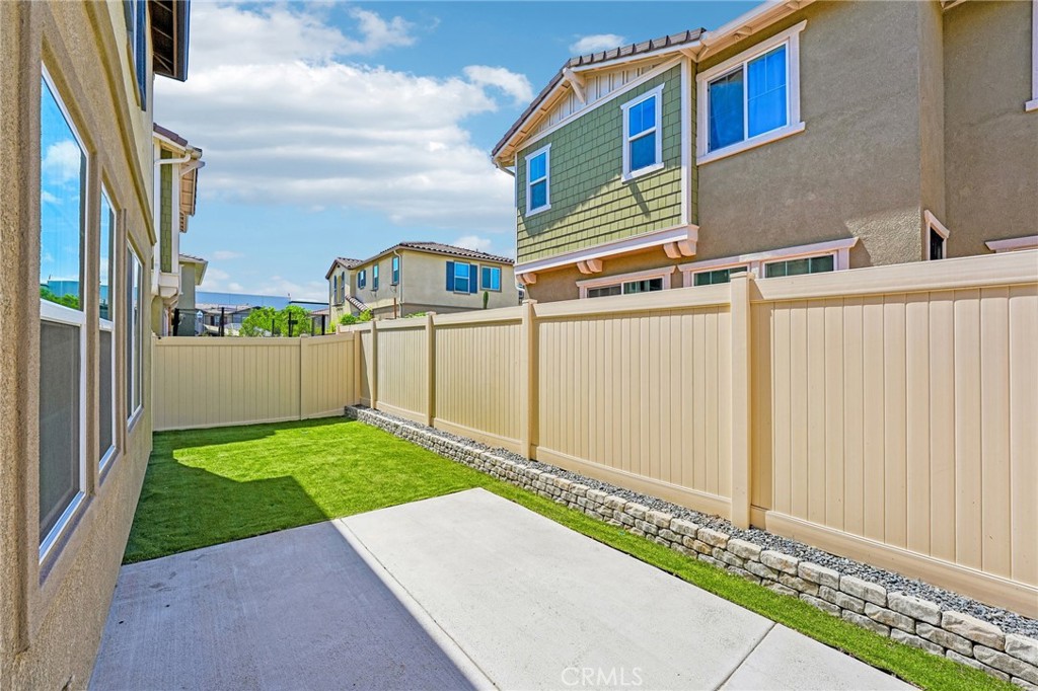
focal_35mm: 14
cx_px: 519
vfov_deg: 81.2
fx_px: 404
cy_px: 346
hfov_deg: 104.3
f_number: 8
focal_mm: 14
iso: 125
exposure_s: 1/800
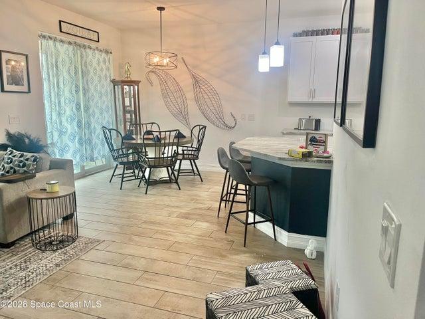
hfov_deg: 67.3
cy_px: 160
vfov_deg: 53.1
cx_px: 212
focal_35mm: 26
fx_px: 319
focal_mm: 5.1
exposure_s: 1/60
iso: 100
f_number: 1.6
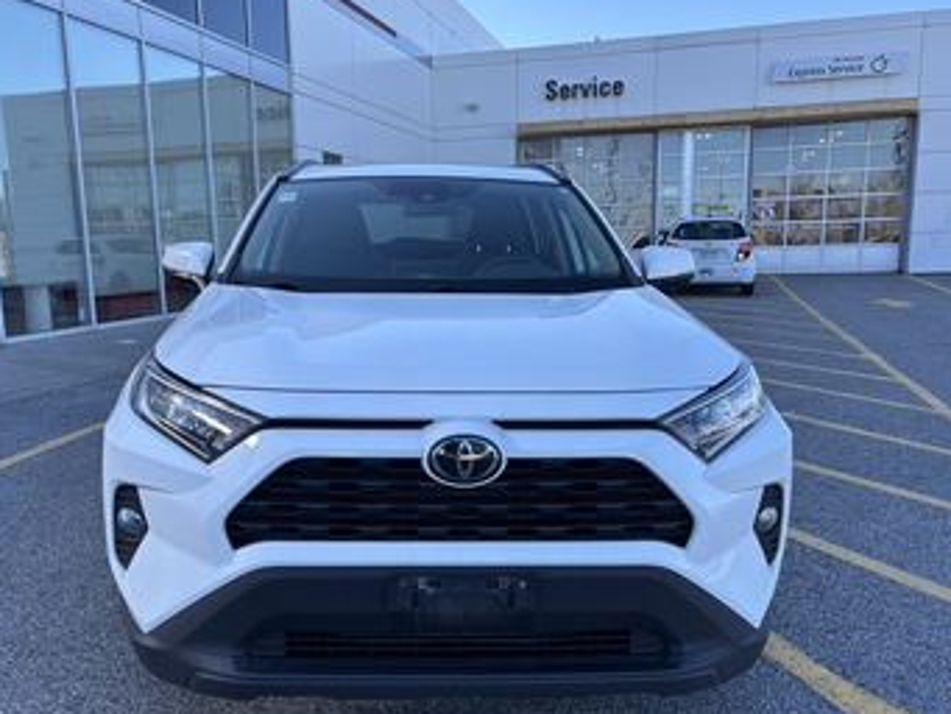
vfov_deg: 44.1
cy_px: 403
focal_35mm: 32
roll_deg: +0.9
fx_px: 879
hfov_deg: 56.7
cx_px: 424
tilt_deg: -11.2
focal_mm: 5.96
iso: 50
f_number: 1.6
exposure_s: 1/970
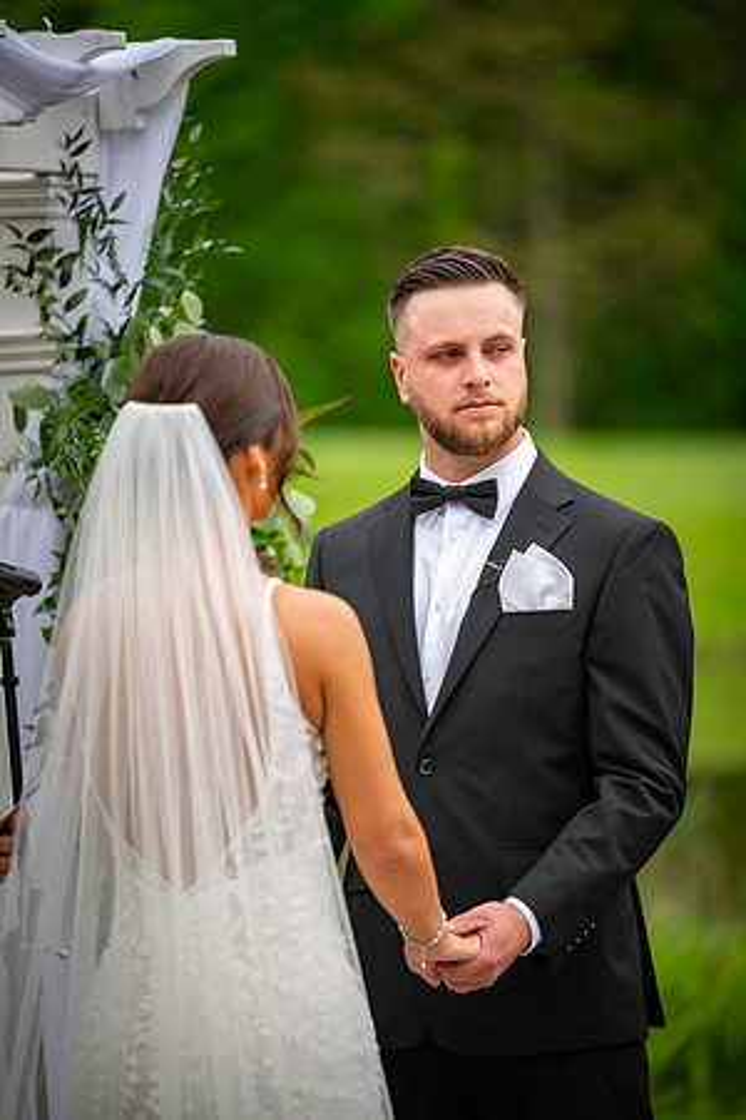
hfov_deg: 6.9
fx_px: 6216
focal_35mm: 200
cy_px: 560
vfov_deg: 10.3
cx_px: 373
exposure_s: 1/320
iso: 100
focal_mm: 200
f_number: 2.8
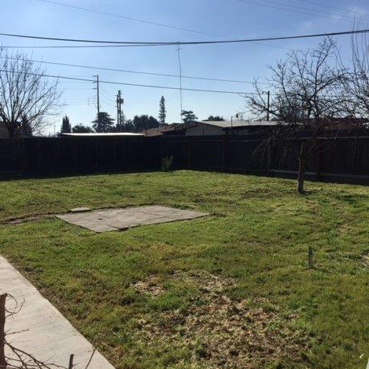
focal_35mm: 35
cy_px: 183
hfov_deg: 47.2
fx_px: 422
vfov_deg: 47.2
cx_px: 193
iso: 32
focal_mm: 4.15
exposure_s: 1/4950
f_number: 2.2
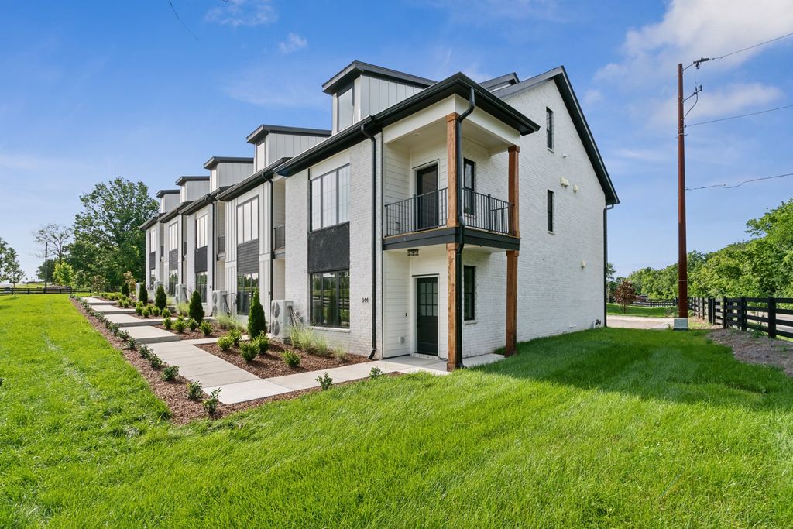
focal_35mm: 16
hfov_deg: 95.0
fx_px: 363
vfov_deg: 72.1
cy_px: 264
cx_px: 396
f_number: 10
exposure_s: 1/80
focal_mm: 11
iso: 100
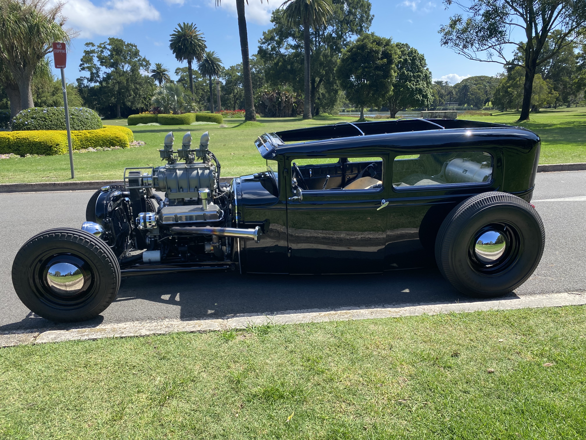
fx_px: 440
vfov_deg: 53.1
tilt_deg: -14.8
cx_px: 293
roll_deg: +0.9
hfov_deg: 67.3
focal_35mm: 26
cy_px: 220
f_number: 1.8
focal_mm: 4.25
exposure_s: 1/1245
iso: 32
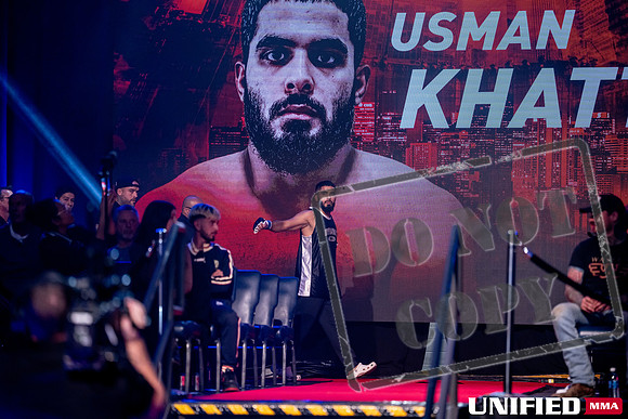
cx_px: 314
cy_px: 210
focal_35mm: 150
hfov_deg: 13.7
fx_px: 2617
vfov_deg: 9.2
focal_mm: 150
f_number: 2
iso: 1600
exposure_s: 1/500
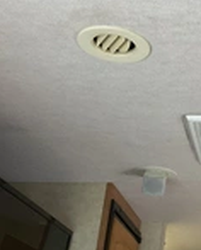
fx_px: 571
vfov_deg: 24.3
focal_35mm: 77
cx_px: 271
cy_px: 46
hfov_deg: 18.4
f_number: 1.8
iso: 64
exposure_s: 1/64
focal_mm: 3
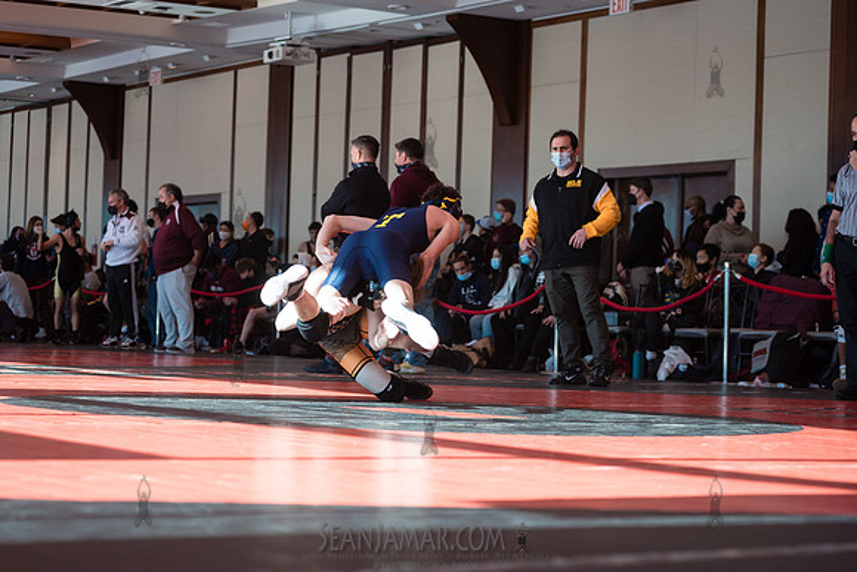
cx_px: 428
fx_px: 1905
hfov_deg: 25.4
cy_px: 286
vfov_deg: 17.1
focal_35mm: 80
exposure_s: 1/400
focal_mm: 80
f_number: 4.5
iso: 400
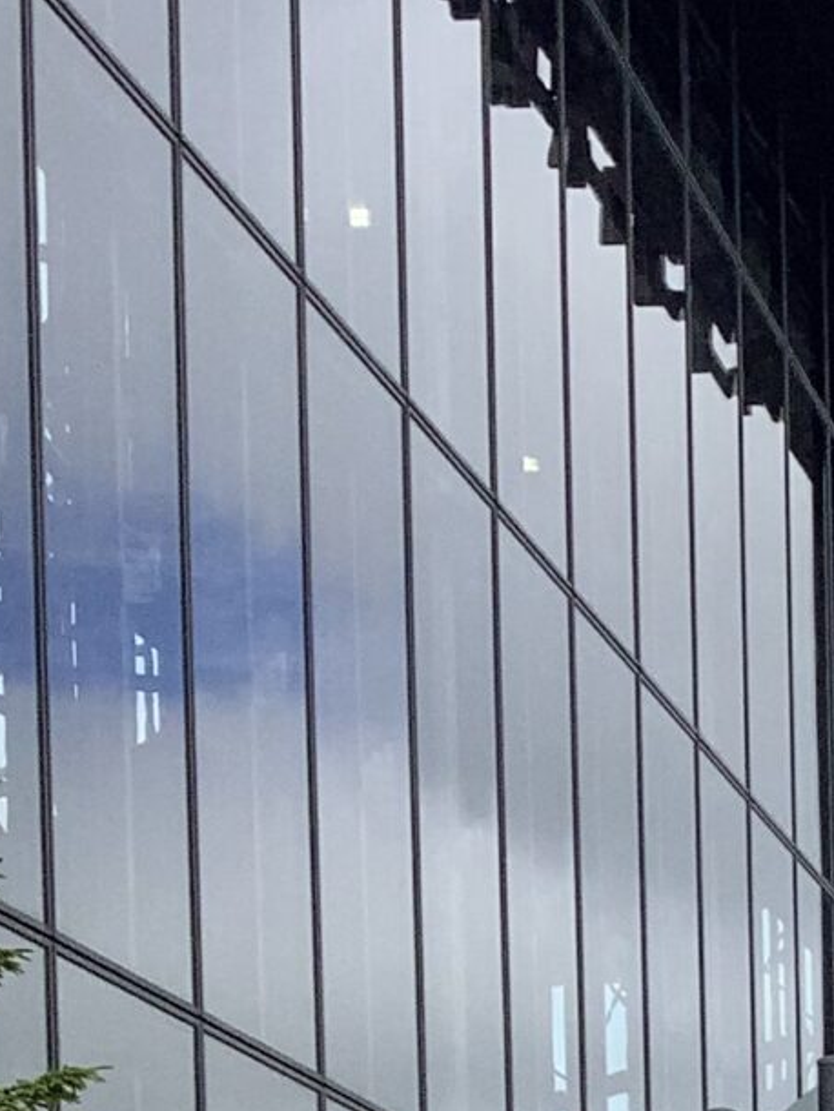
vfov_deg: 13.6
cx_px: 1373
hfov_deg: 10.9
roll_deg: -0.6
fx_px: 4173
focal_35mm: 130
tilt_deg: -3.7
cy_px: 1976
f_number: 2.4
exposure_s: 1/2632
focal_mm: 3.3
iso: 25
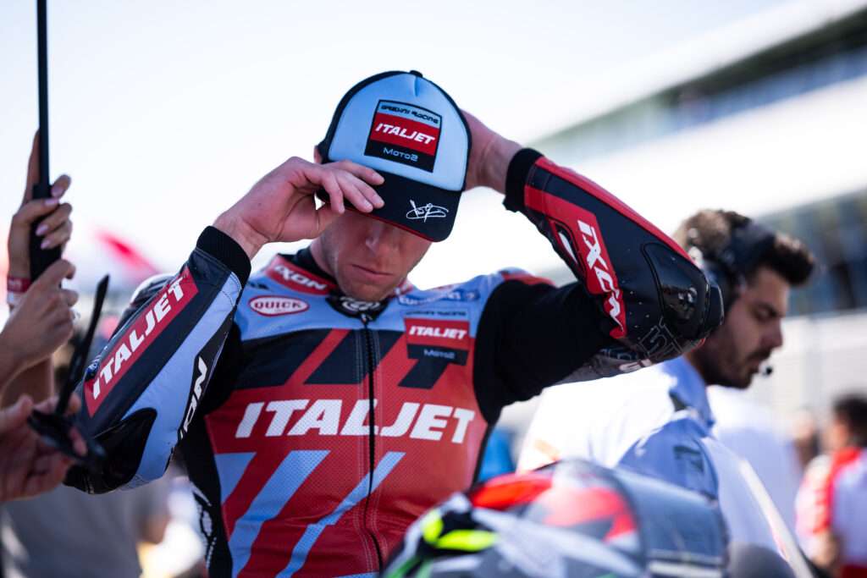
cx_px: 434
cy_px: 289
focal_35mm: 85
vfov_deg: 16.1
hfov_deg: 23.9
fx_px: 2047
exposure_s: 1/1600
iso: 160
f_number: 1.8
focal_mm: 85
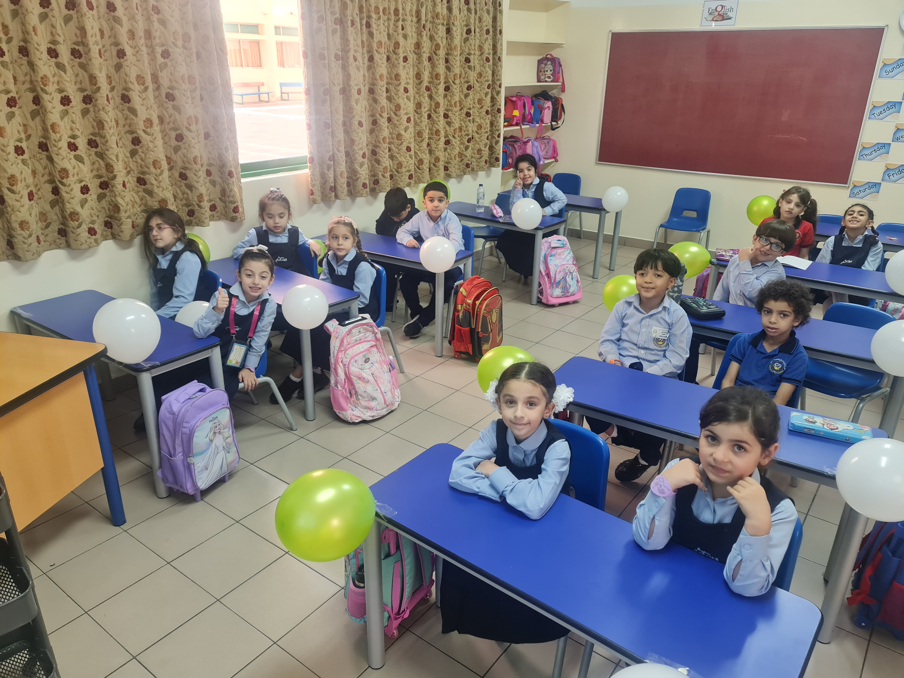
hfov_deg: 69.4
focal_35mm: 25
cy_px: 339
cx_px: 452
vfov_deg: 54.9
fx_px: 653
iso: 160
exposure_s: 1/60
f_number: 1.8
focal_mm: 7
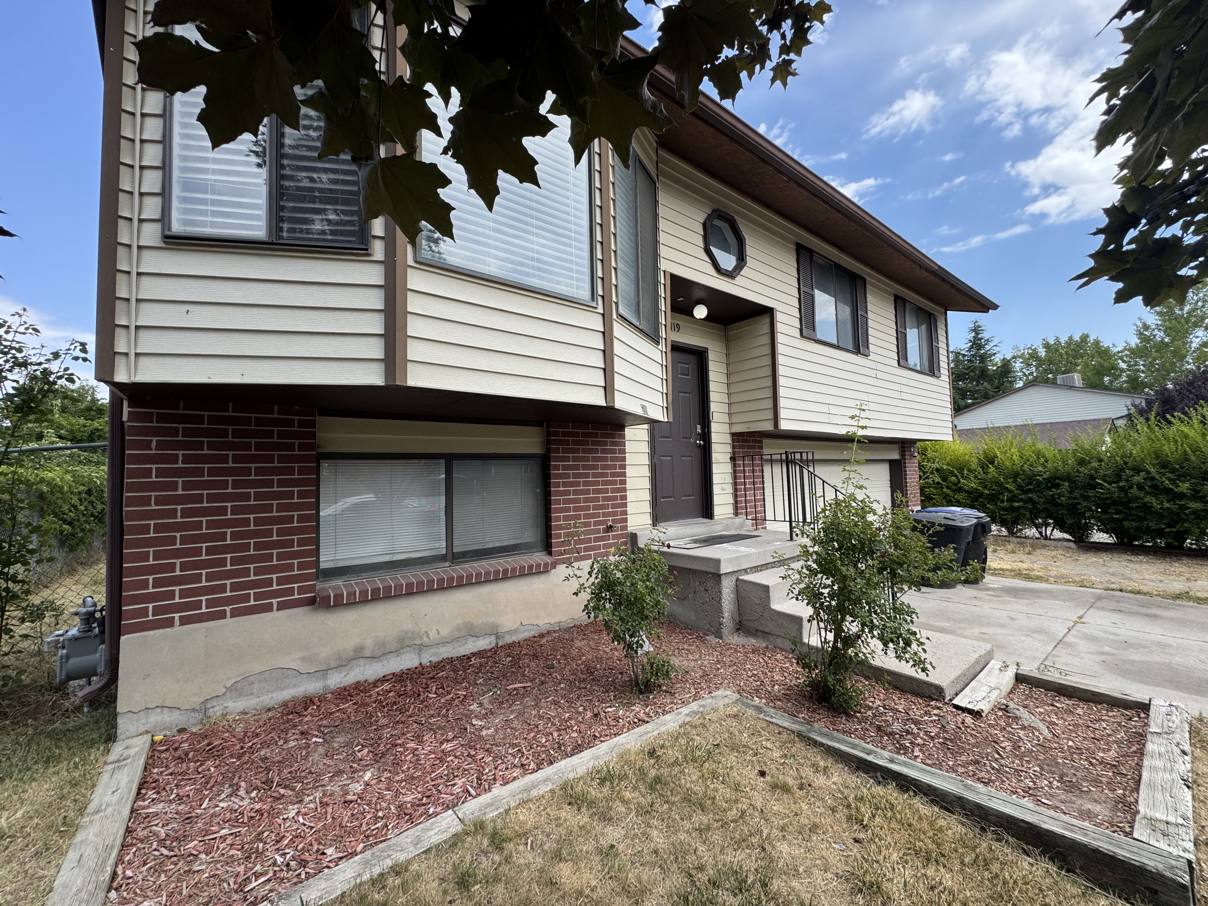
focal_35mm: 14
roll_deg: +1.9
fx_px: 489
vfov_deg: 85.7
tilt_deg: +4.2
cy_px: 453
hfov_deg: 102.1
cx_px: 604
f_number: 2.2
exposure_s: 1/556
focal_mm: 2.22
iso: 40
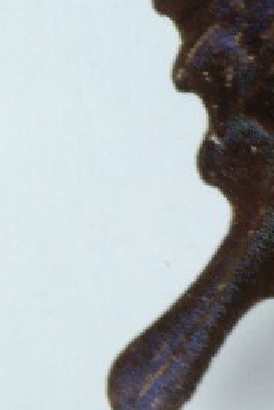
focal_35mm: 487
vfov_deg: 4.2
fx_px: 5559
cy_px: -89
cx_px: 836
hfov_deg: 2.8
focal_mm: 50
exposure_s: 1/80
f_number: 5.6
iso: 800
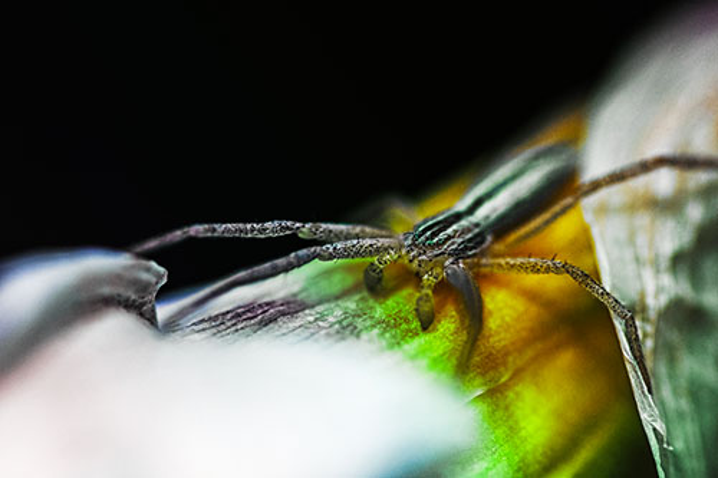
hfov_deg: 9.8
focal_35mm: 210
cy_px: 239
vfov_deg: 6.5
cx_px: 359
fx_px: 4187
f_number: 11
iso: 1600
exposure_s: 1/3200
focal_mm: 210
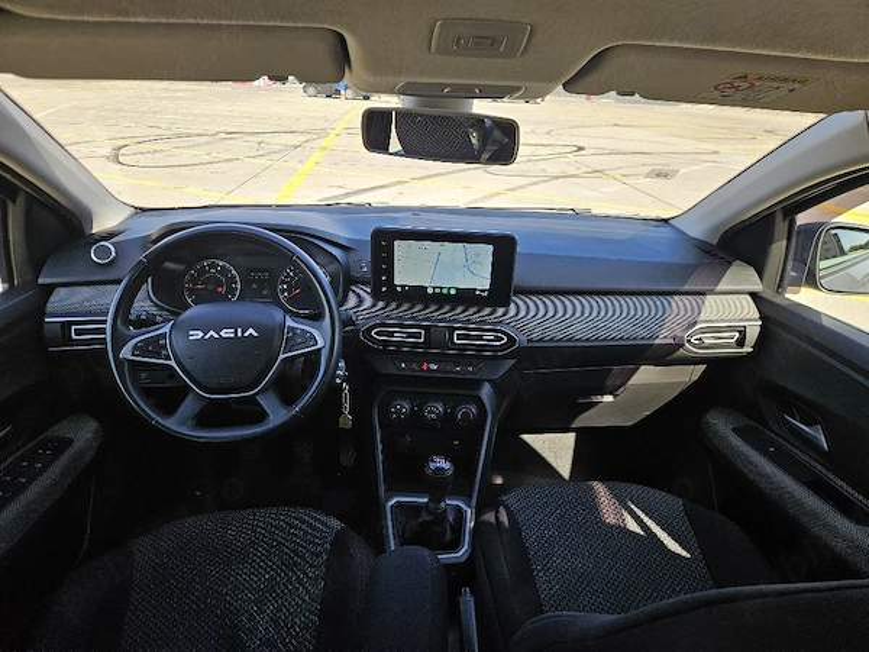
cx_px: 434
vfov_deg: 58.9
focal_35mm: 23
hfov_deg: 73.9
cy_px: 326
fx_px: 577
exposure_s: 1/417
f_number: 1.8
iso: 40
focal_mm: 5.4
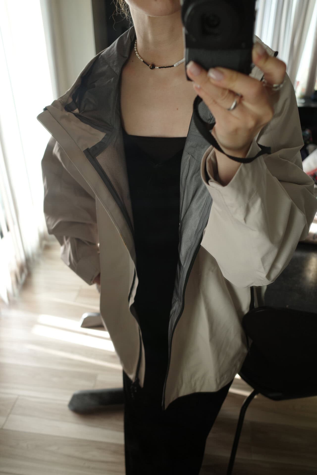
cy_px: 238
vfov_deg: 65.5
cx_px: 158
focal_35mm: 28
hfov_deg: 46.4
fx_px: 370
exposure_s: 1/60
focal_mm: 18.3
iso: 200
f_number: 2.8
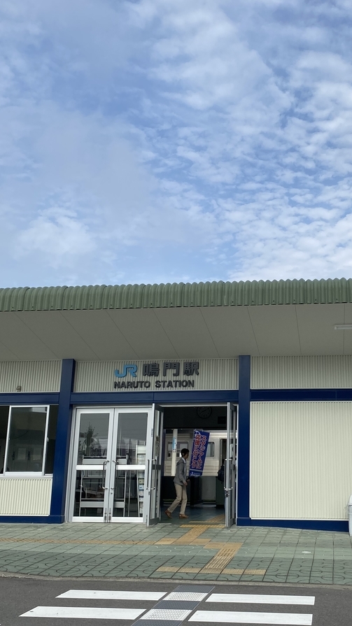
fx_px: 631
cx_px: 252
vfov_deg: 52.8
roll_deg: -0.1
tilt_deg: +15.3
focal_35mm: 38
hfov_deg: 30.8
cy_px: 312
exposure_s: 1/2688
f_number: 1.8
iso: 32
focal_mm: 4.25
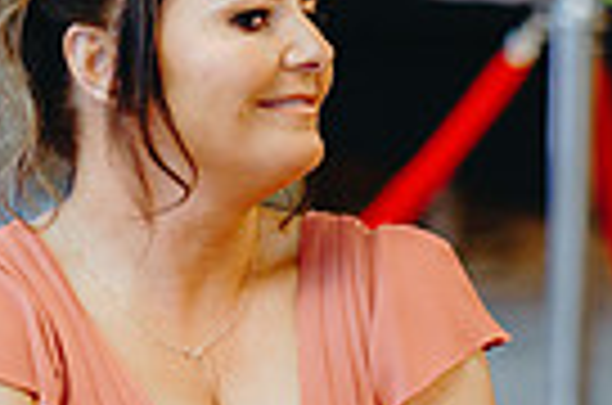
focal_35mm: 282
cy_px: 351
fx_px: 4783
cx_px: 338
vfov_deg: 4.8
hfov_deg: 7.3
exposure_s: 1/125
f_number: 2.2
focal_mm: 85
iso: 2000
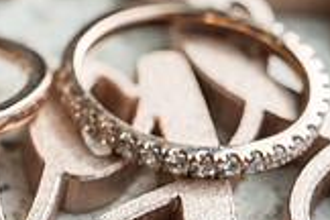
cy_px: 152
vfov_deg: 11.0
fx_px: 1146
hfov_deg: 15.6
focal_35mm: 125
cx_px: -104
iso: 125
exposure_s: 1/125
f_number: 8
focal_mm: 35
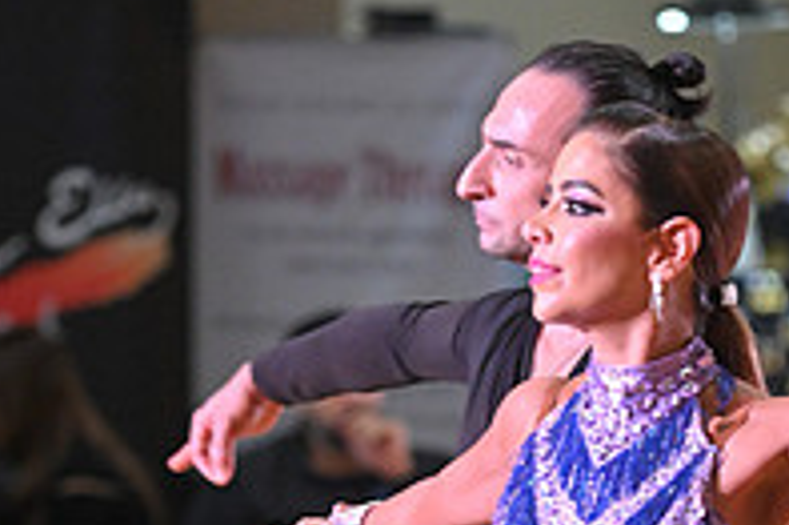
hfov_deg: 4.0
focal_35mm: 516
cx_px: 519
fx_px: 11299
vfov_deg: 2.7
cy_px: 725
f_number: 5
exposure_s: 1/400
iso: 3200
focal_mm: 175
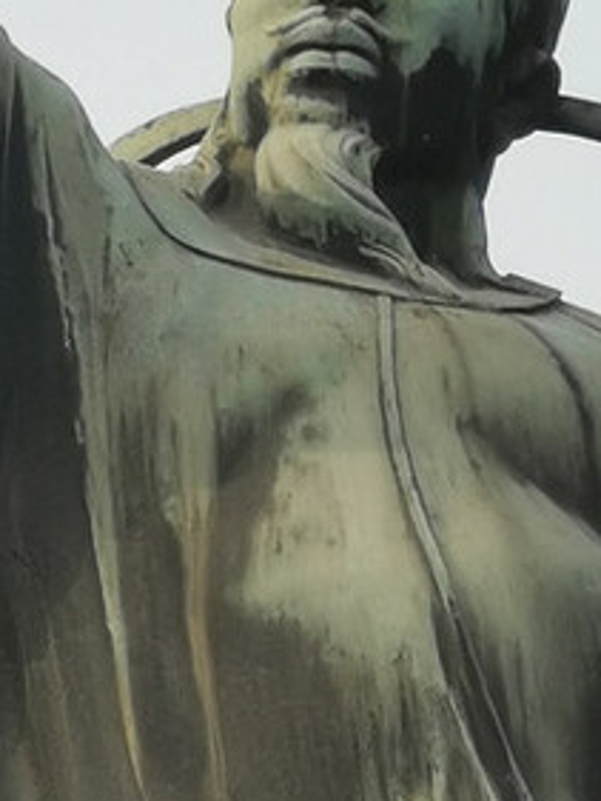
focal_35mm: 576
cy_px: -94
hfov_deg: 2.6
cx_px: 313
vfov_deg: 3.4
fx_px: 13324
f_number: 2.4
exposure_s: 1/1014
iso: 50
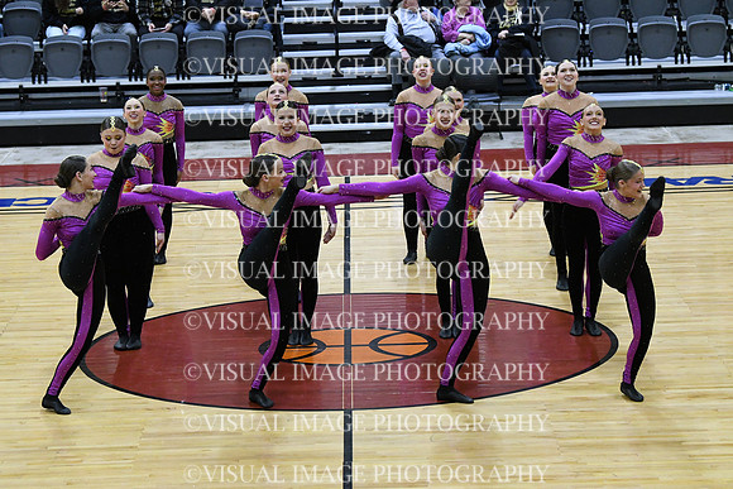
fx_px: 2627
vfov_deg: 10.6
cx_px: 366
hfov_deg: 15.9
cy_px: 244
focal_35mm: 129
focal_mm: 86
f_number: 4
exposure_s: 1/400
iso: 5000
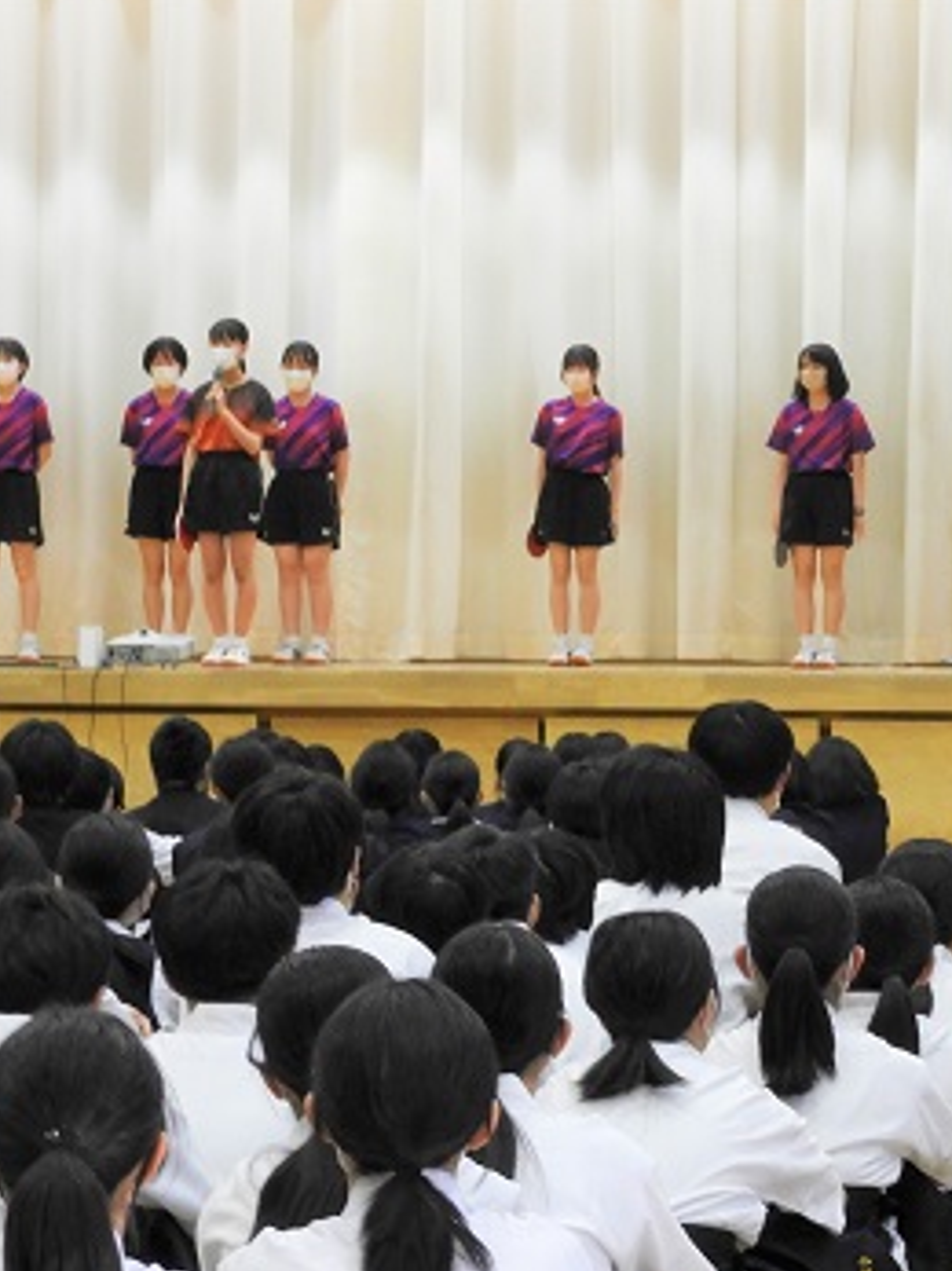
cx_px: 538
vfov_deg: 11.0
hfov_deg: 8.2
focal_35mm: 180
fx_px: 6604
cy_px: 668
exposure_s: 1/15
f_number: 5
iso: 450
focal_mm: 22.4
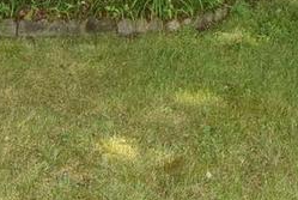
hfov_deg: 19.2
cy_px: -237
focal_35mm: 104
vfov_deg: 11.5
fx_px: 862
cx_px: 280
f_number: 13
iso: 800
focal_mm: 12
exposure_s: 1/200
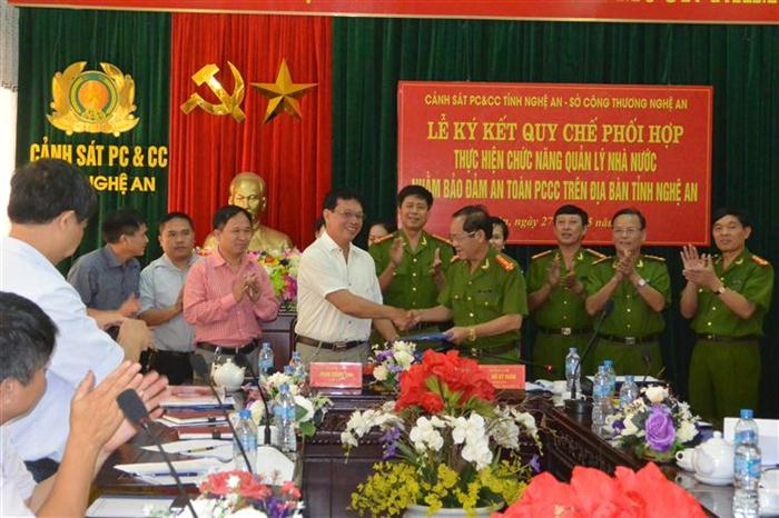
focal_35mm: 59
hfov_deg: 33.9
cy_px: 259
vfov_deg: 23.0
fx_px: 1276
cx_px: 390
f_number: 5
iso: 2200
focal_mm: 21.9
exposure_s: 1/60
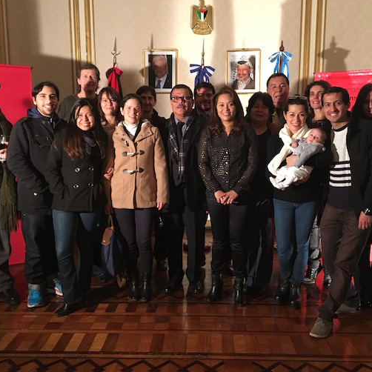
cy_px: 187
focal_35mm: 38
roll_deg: -0.4
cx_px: 197
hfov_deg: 43.8
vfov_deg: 43.9
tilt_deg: -8.2
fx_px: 462
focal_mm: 4.15
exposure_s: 1/33
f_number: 2.2
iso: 200
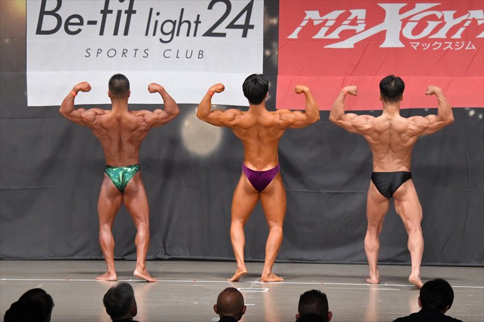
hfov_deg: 11.8
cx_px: 242
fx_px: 2338
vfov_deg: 7.9
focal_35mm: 174
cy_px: 161
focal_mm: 116
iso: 6400
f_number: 5.6
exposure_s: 1/400
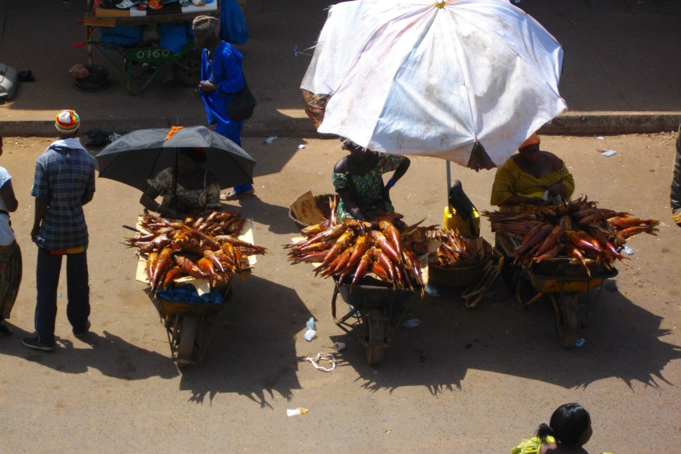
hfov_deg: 20.8
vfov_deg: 14.0
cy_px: 221
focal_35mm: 98
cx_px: 340
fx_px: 1853
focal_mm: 17.1
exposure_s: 1/400
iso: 100
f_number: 5.2
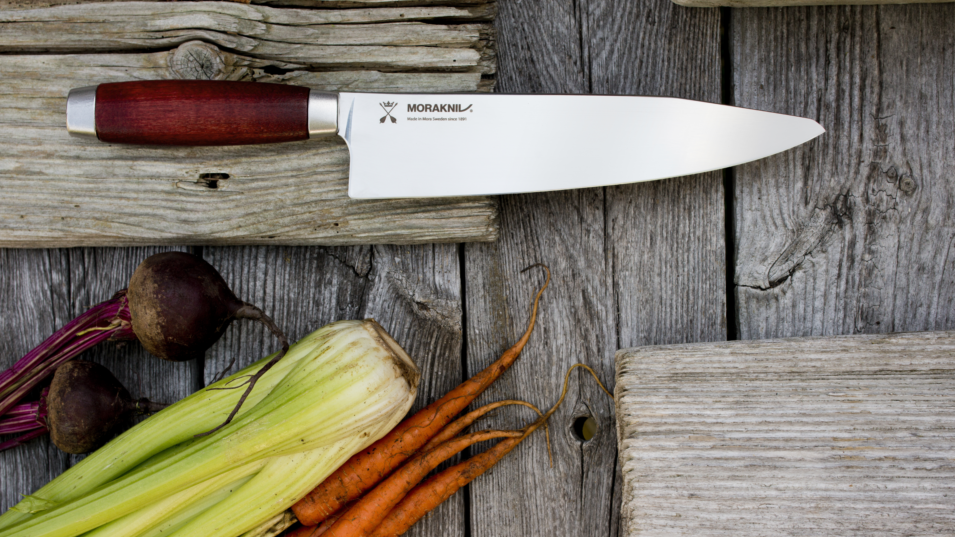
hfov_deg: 42.9
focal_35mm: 48
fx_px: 1216
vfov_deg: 24.9
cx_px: 483
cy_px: 219
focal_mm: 45
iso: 200
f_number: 10
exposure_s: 1/200
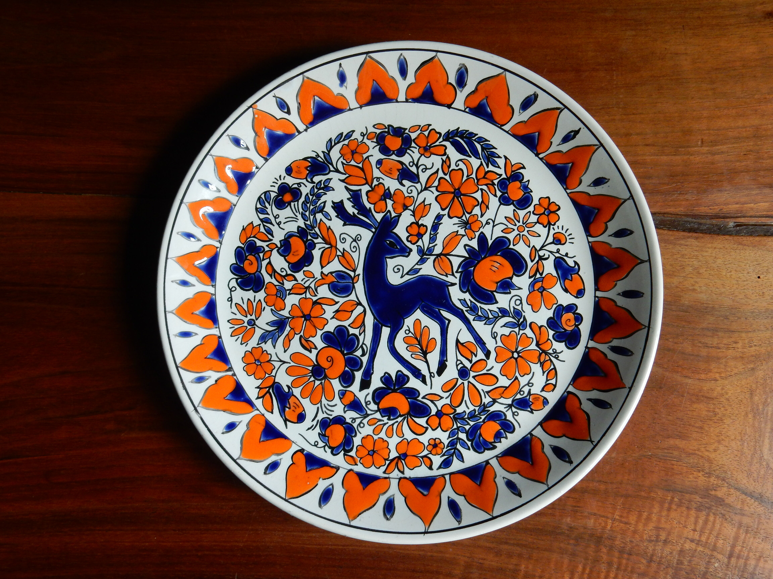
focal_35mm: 30
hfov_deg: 60.0
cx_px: 386
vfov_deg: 46.8
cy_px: 290
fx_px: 670
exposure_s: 1/50
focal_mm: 5.4
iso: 250
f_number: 4
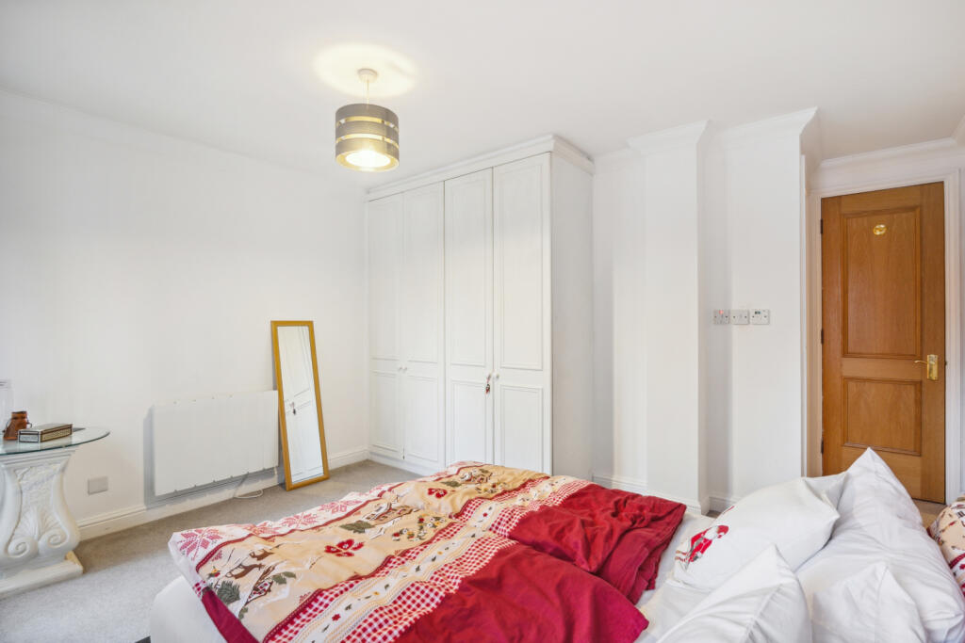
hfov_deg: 96.7
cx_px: 482
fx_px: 429
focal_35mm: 16
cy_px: 322
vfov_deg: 73.8
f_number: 11
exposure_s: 1/6
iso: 1000
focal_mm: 16
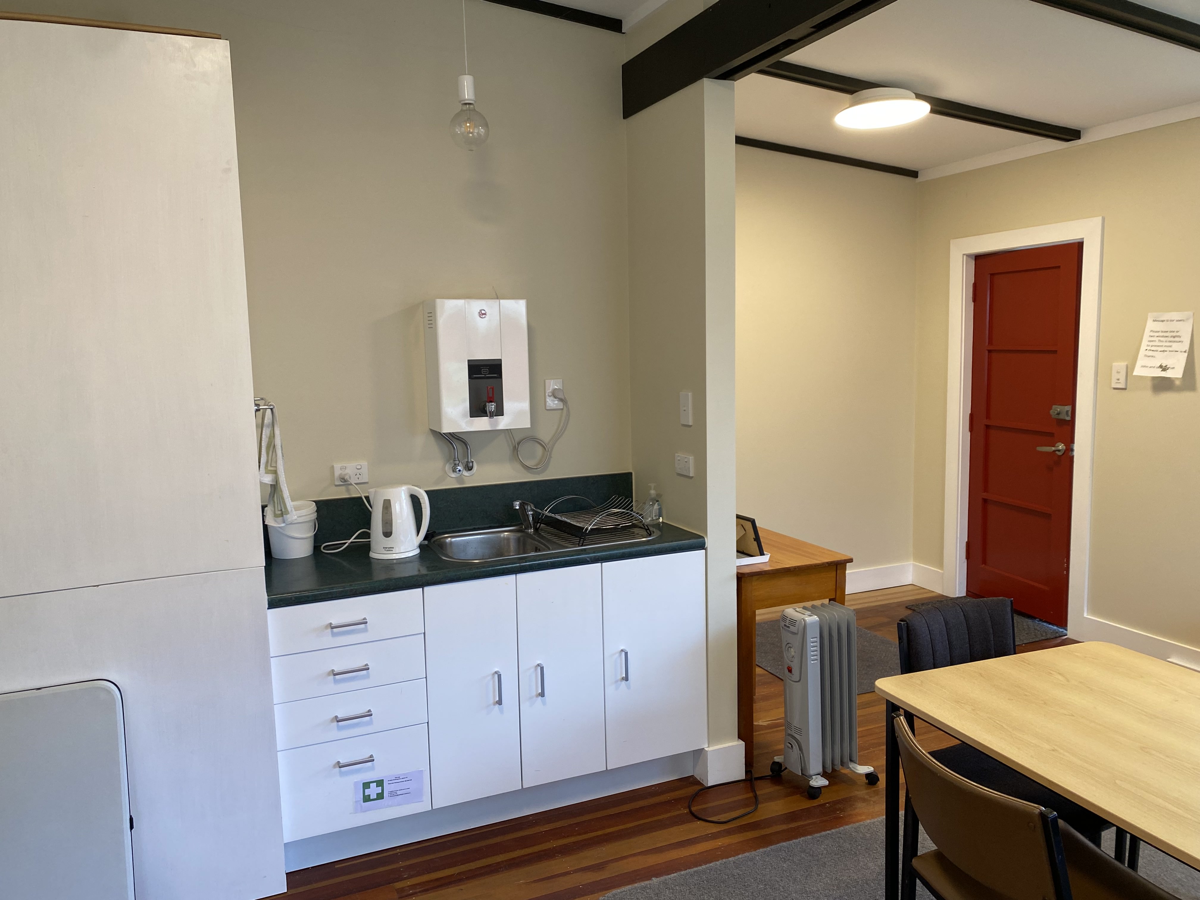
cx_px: 600
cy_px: 450
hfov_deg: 67.3
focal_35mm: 26
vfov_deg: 53.1
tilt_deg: -6.0
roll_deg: +1.3
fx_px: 901
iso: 100
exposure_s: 1/100
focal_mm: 4.25
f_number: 1.8
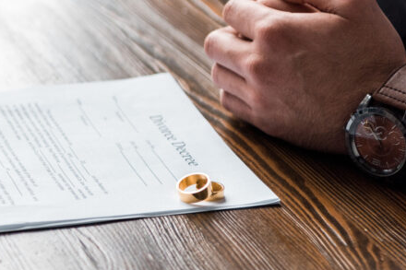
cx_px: 11
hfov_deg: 12.5
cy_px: 94
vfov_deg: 8.4
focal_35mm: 163
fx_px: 1837
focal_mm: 70
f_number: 3.2
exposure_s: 1/250
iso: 400
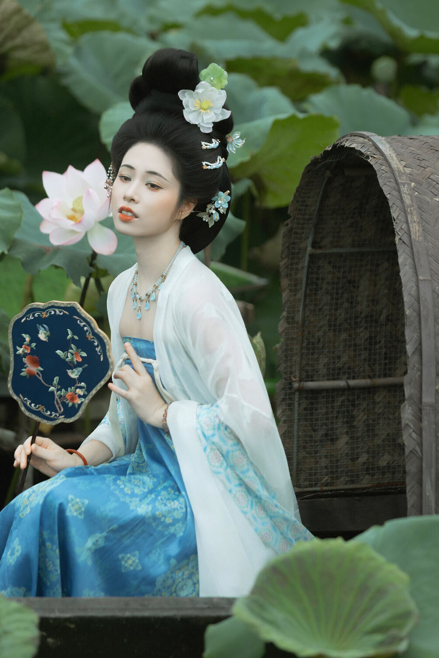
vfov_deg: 13.5
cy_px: 340
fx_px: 2779
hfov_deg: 9.0
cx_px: 223
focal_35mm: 152
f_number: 2.8
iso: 100
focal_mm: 145
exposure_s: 1/800
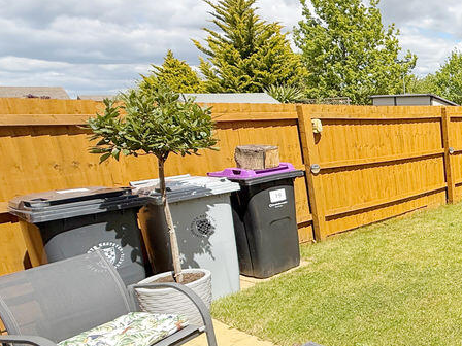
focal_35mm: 32
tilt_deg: -12.0
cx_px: 510
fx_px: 427
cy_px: 188
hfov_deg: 43.6
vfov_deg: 44.1
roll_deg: -0.1
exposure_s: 1/1656
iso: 50
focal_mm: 2.22
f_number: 2.2
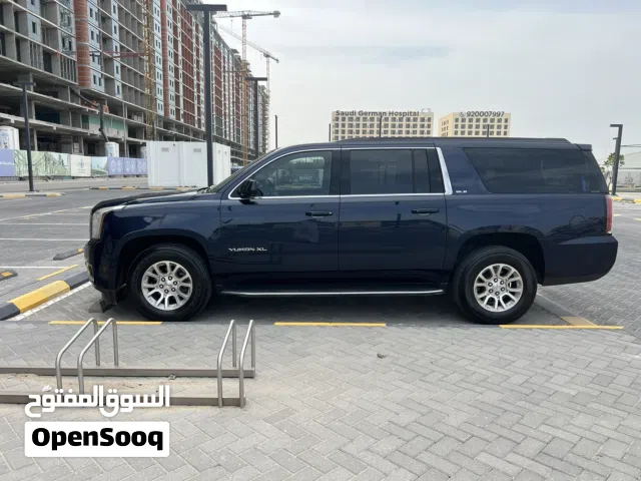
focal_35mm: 26
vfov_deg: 53.1
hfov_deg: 67.3
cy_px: 240
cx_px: 320
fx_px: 481
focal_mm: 5.7
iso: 50
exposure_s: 1/2353
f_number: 1.5
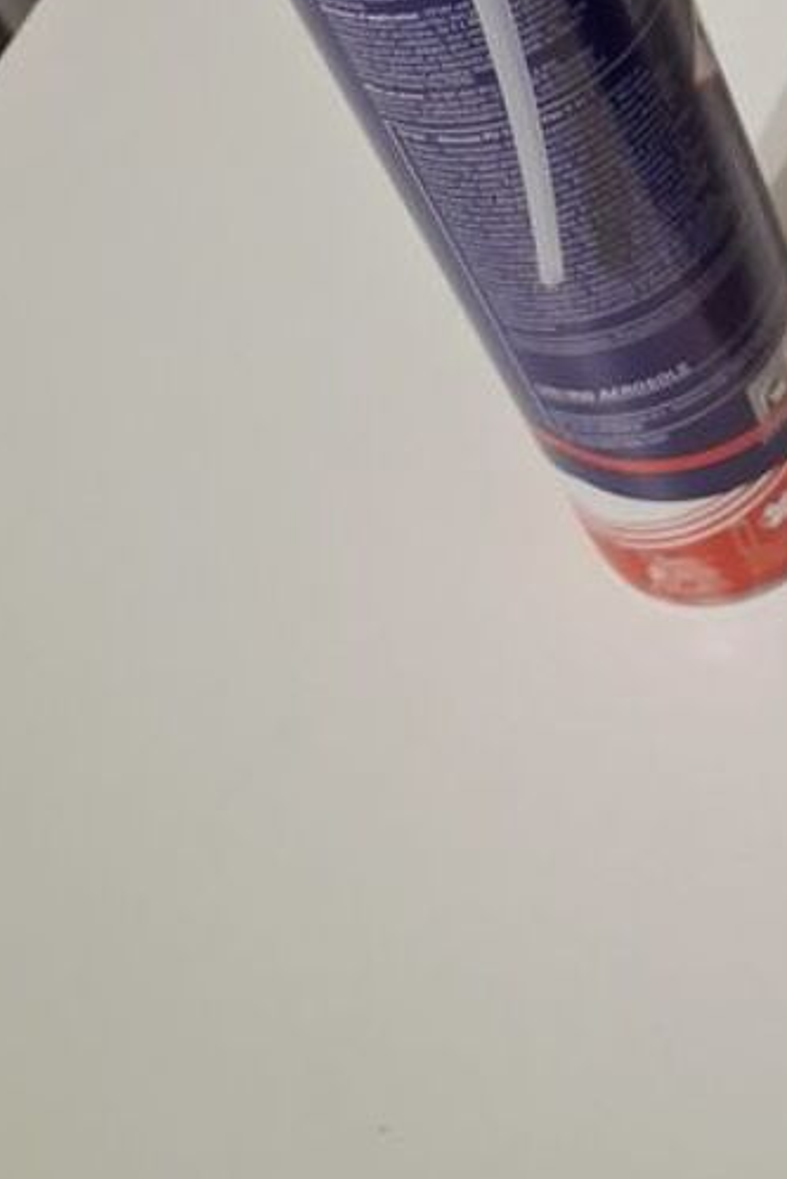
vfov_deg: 24.1
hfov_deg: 17.2
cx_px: 981
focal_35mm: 75
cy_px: -299
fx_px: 2457
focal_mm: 4
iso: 500
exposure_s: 1/24
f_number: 1.8
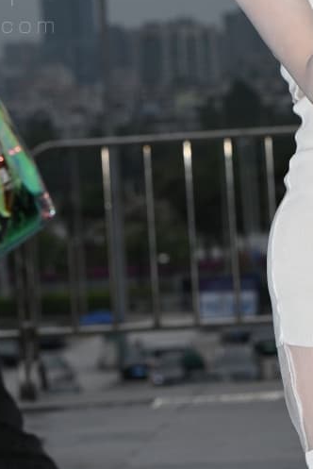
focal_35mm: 257
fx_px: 3347
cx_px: 343
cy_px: 300
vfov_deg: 8.0
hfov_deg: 5.3
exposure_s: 1/200
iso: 400
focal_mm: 71
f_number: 5.6
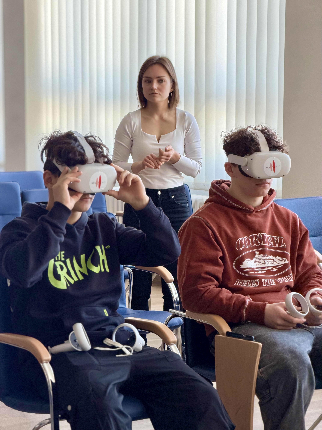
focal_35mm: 100
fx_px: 1240
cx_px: 161
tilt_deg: -5.6
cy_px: 215
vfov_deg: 19.6
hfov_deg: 14.8
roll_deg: -0.3
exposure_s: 1/121
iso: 200
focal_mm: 16.89
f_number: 2.8
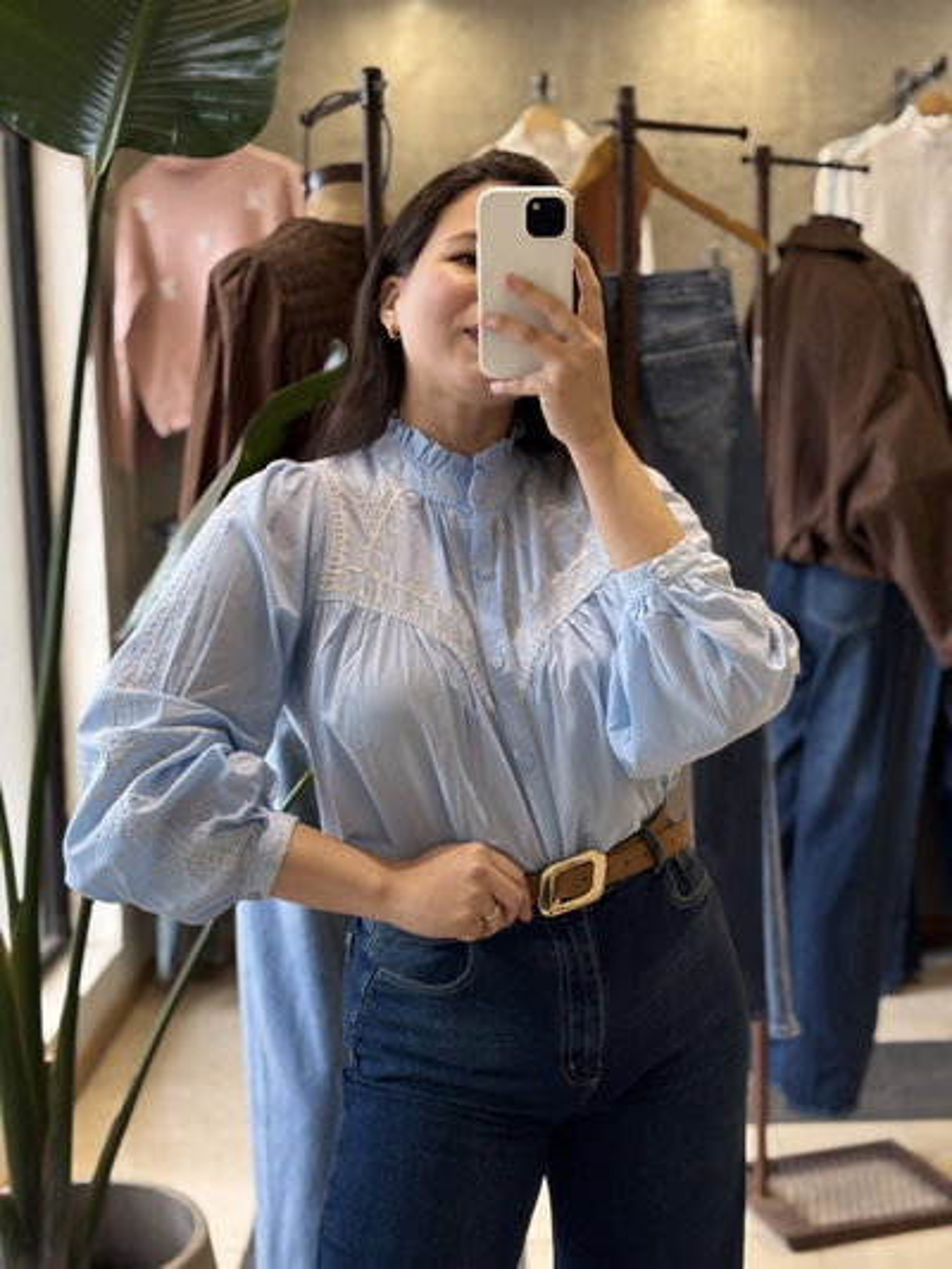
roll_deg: +2.2
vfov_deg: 36.8
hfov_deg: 28.0
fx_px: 1906
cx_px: 476
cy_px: 634
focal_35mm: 52
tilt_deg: -16.7
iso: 50
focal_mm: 5.96
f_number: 1.6
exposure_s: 1/50
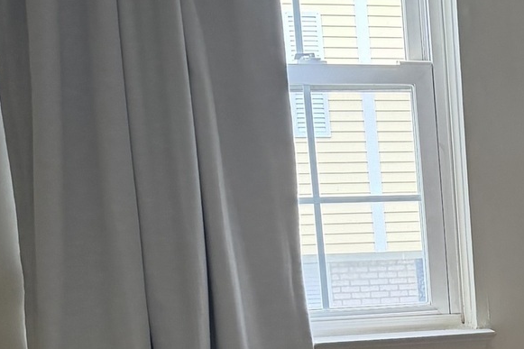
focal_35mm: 99
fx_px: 1441
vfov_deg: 13.2
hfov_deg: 18.4
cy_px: 501
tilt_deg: -16.4
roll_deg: +0.4
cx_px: 775
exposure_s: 1/159
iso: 200
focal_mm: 6.76
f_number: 1.78
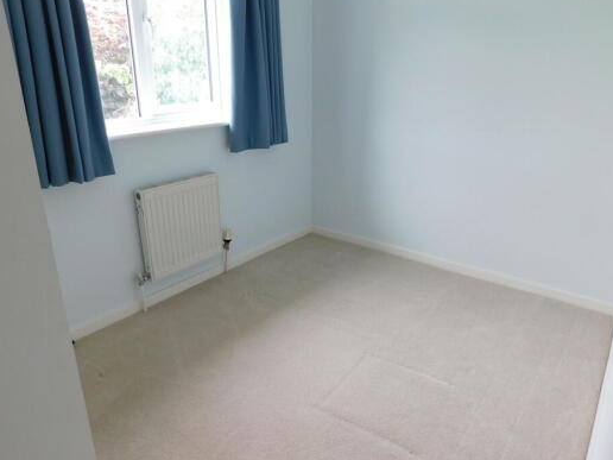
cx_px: 318
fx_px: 460
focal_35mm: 26
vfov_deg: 53.1
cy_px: 226
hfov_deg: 67.3
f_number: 3
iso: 125
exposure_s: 1/30
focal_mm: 4
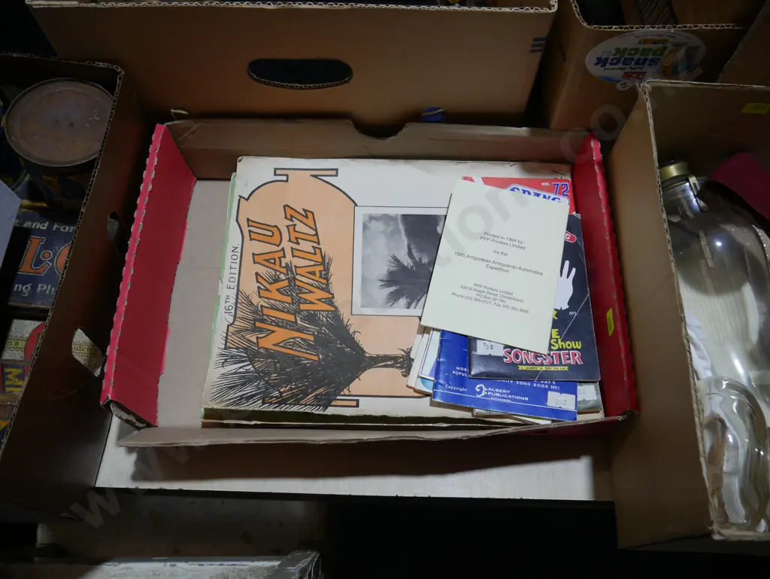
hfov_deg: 63.4
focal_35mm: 28
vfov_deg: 49.8
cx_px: 385
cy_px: 290
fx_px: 623
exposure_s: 1/125
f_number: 4
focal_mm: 14
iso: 200
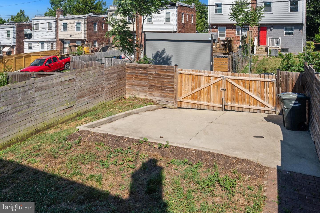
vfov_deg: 50.3
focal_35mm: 26
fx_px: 227
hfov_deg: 70.5
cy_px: 106
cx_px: 160
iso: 200
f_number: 8
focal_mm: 25.5
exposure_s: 1/2000
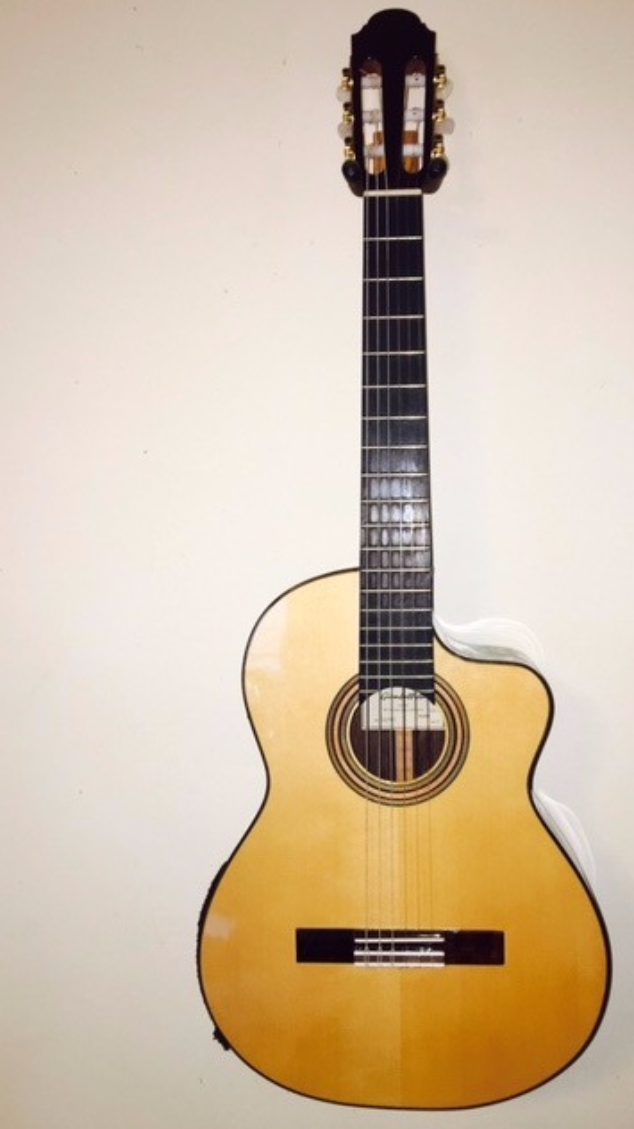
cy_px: 563
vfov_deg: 61.0
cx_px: 382
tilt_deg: -5.9
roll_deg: -1.5
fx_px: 957
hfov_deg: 36.5
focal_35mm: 32
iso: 40
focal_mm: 4.15
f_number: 2.2
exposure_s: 1/20
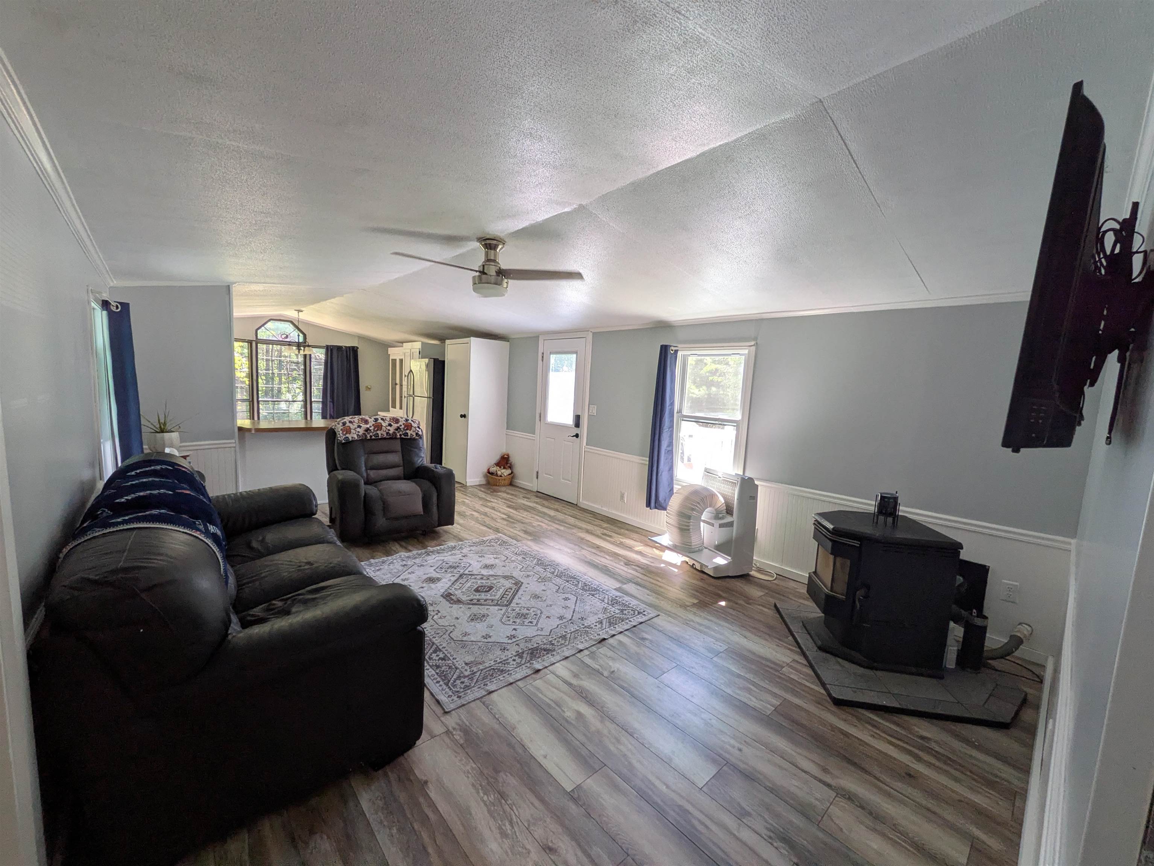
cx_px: 577
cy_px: 433
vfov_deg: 85.7
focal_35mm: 14
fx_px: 467
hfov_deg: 102.0
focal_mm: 1.83
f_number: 2.2
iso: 83
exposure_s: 1/120
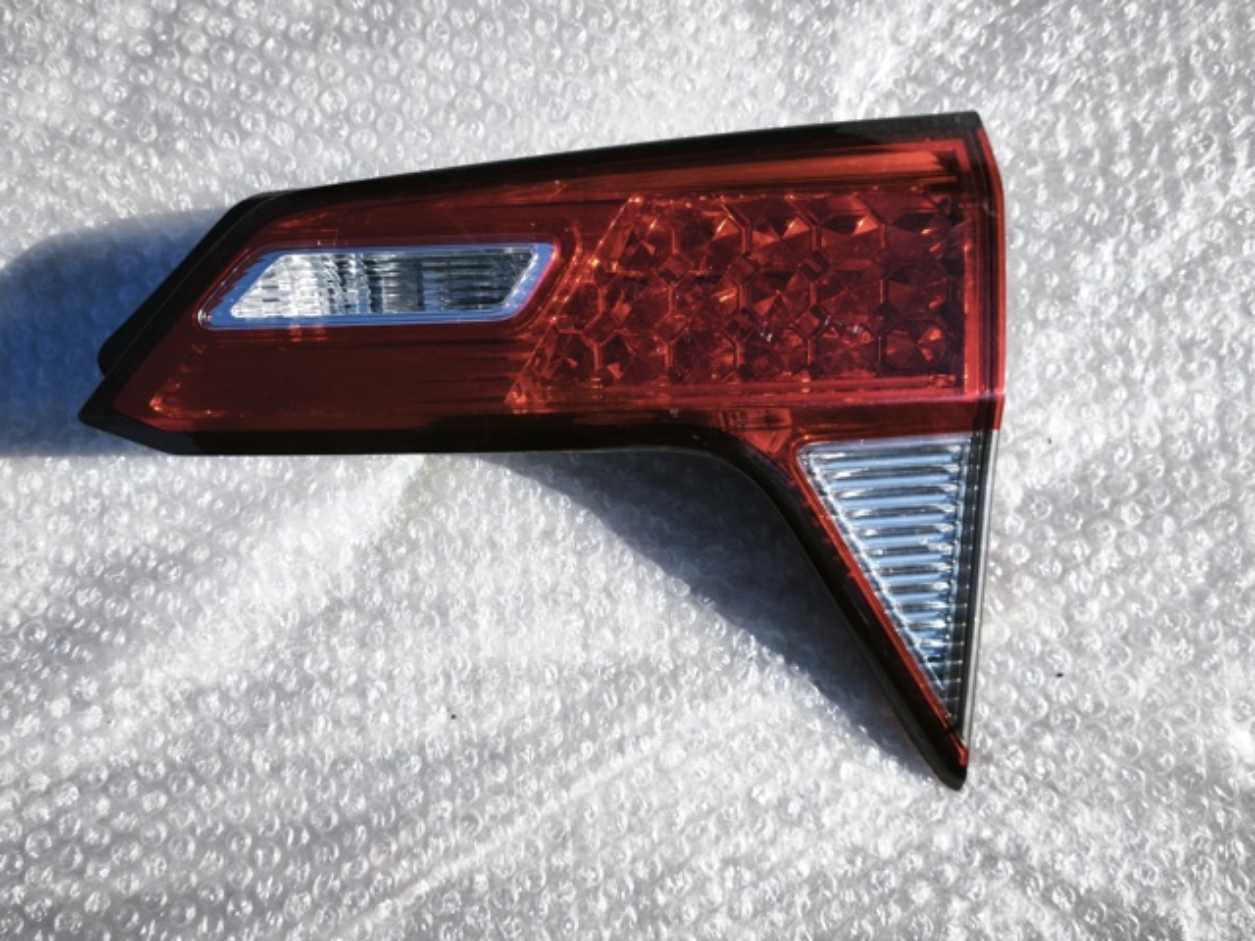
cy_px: 470
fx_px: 1269
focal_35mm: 35
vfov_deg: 40.7
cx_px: 628
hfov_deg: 52.6
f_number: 1.7
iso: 80
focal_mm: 5.35
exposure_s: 1/1793
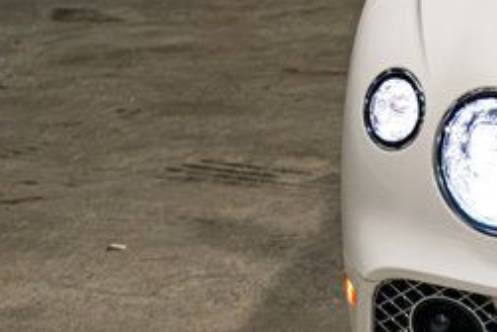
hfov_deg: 10.6
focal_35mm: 180
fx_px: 2486
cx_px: 936
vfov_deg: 7.6
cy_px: 98
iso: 1250
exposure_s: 1/125
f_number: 4
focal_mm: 44
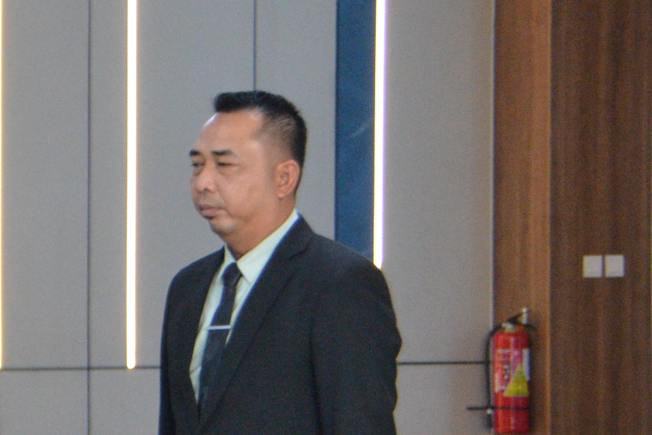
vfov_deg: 4.4
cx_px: -209
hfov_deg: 6.5
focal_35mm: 312
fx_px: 5650
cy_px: 304
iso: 3200
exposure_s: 1/100
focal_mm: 78
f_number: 5.6
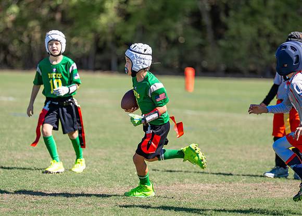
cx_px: 132
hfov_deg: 7.6
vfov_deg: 5.5
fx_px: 2261
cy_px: 110
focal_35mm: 264
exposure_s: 1/2500
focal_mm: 188
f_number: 2.8
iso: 200
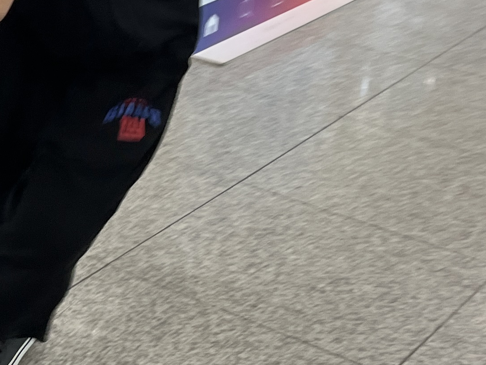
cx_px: -198
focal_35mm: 96
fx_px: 1348
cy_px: 115
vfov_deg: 15.4
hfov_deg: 18.6
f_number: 1.6
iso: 80
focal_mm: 5.1
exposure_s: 1/60
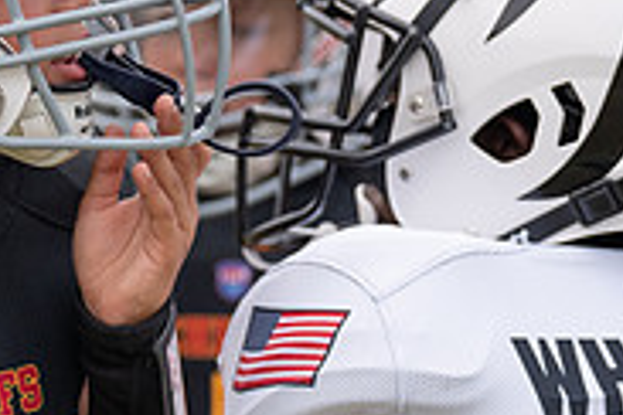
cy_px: 155
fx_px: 6074
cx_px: -160
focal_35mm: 351
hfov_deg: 5.8
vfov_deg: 3.9
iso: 160
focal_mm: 111
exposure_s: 1/2500
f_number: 2.8
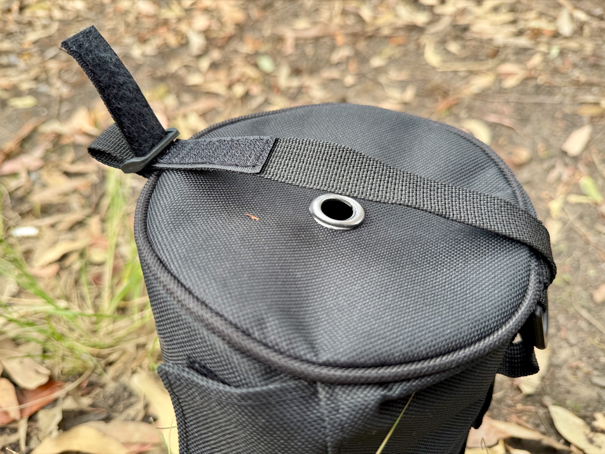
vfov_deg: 56.8
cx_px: 302
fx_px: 419
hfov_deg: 71.6
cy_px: 227
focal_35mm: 24
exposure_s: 1/121
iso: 50
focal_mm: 6.76
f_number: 1.78
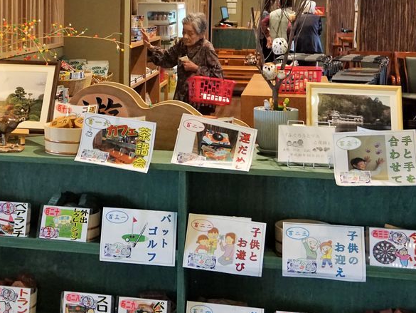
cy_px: 49
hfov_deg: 26.7
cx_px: 65
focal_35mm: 71
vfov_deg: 20.4
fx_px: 853
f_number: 4.5
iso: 2000
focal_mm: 24
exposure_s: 1/160
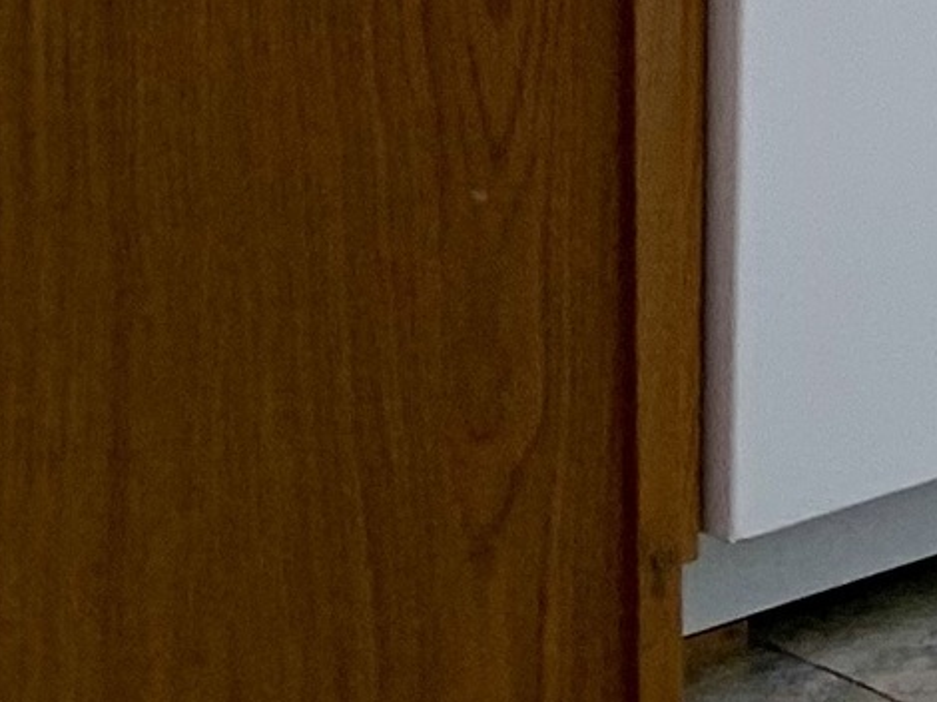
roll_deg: -0.6
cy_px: -977
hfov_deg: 9.2
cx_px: 2823
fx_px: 4599
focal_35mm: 170
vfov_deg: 8.1
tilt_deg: -3.6
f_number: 1.8
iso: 25
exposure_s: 1/144
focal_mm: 4.25
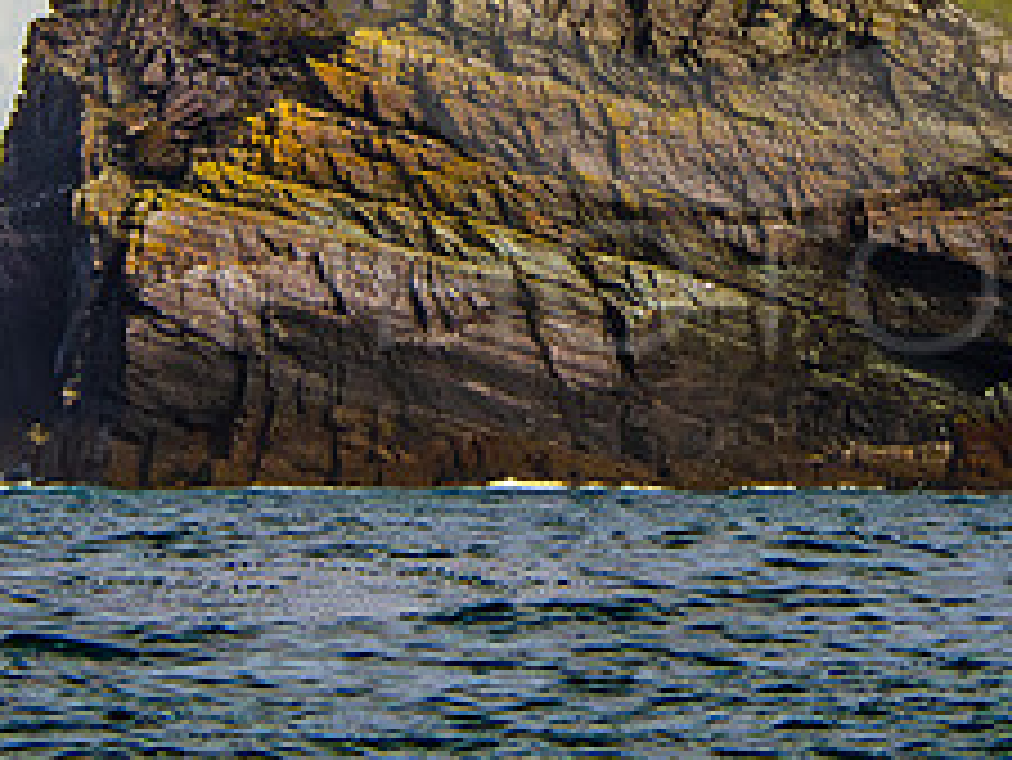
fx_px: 11320
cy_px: -212
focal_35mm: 387
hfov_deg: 5.1
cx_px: 877
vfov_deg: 3.8
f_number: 8
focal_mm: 86
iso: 500
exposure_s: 1/1000
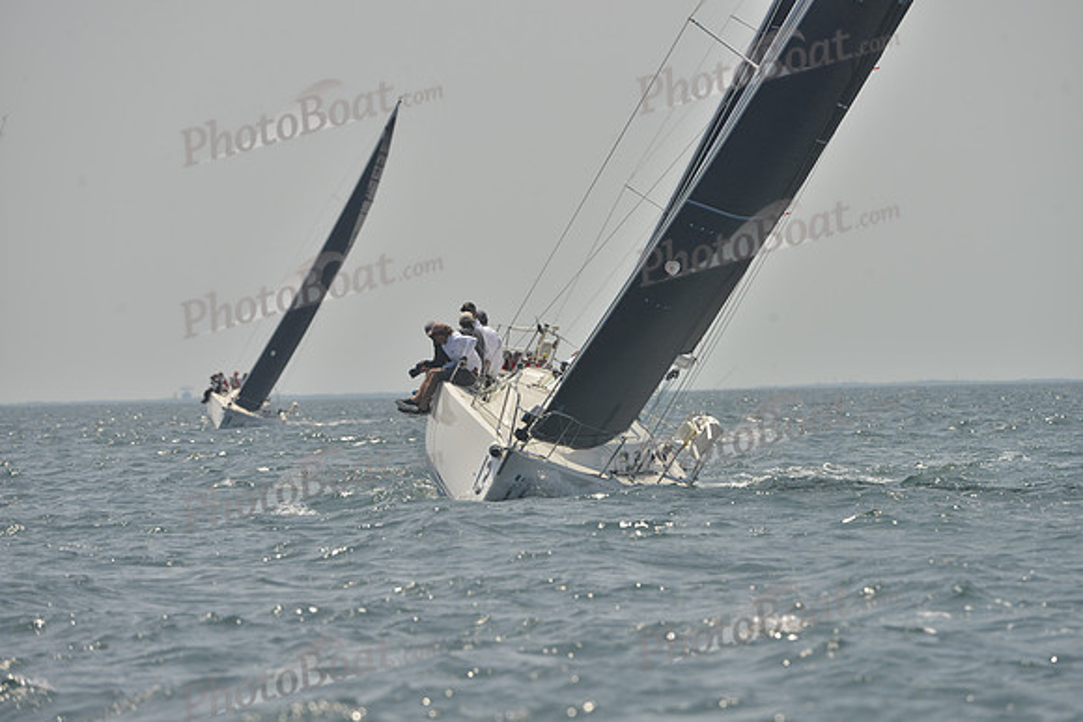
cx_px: 542
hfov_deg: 8.6
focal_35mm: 240
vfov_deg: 5.7
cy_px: 361
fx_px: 7221
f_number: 8
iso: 280
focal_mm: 240
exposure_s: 1/1250
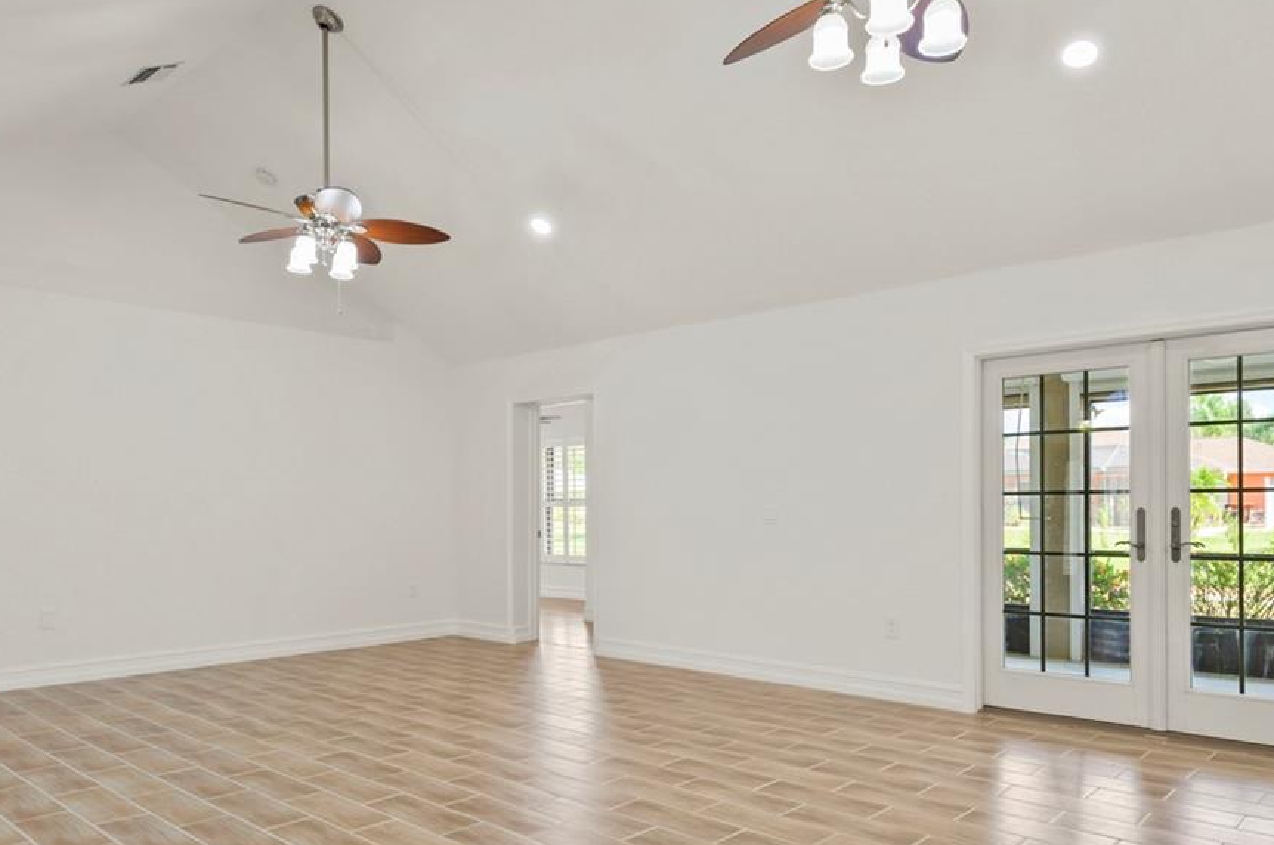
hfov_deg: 69.4
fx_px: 919
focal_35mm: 26
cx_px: 599
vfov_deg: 49.1
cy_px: 509
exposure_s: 1/8
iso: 320
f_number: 9
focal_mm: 14
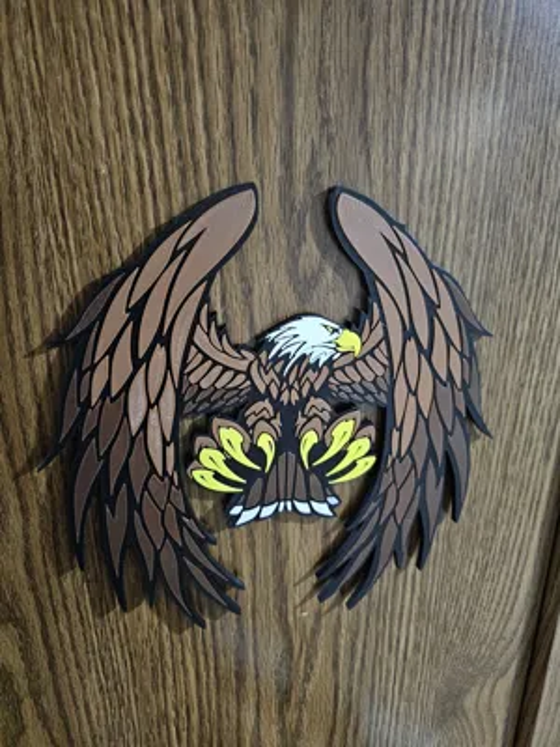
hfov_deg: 58.9
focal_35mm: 23
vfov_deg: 73.9
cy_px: 374
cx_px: 280
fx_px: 496
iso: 800
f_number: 1.7
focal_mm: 6.3
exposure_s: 1/24
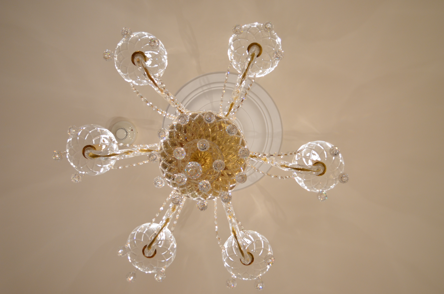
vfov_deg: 29.7
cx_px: 222
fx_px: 554
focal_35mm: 45
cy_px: 147
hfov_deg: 43.7
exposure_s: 1/30
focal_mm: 30
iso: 640
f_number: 4.5
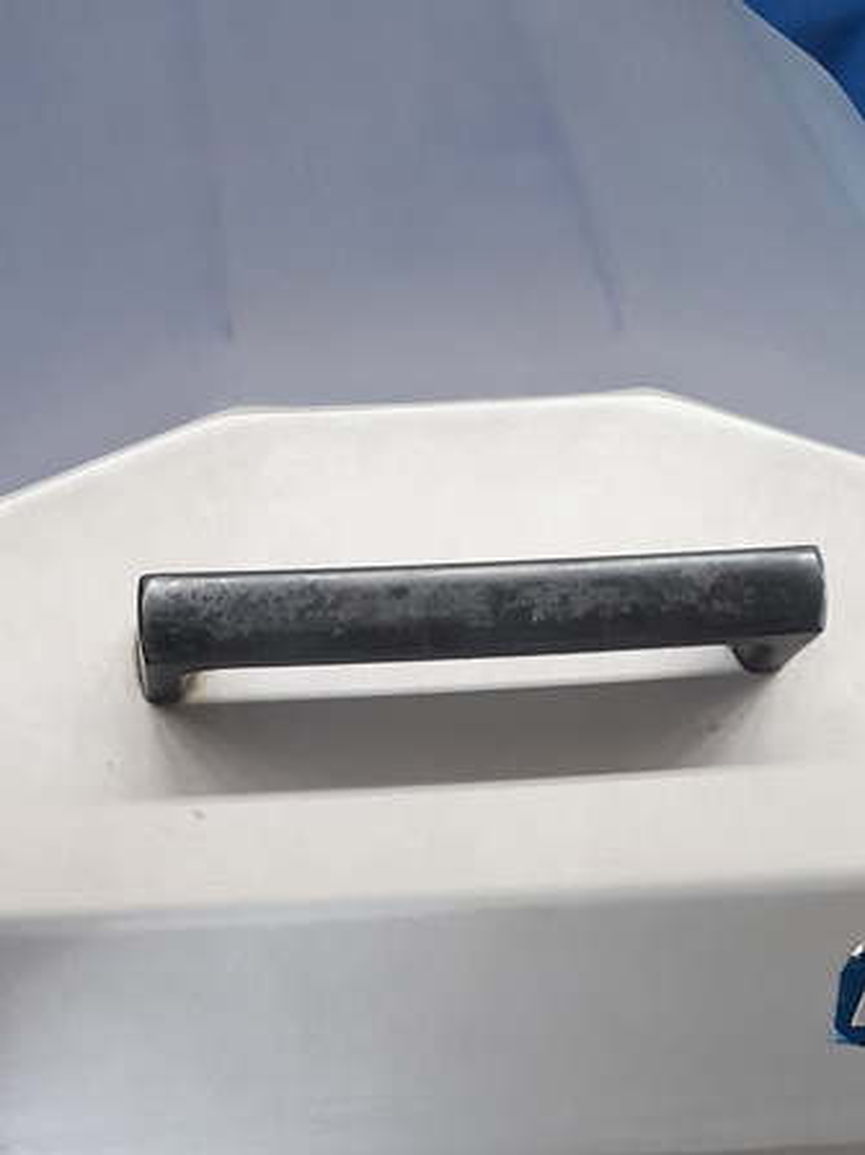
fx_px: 2067
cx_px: 372
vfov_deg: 29.5
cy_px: 1108
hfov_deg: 23.6
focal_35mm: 62
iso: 320
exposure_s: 1/30
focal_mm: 4
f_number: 1.8
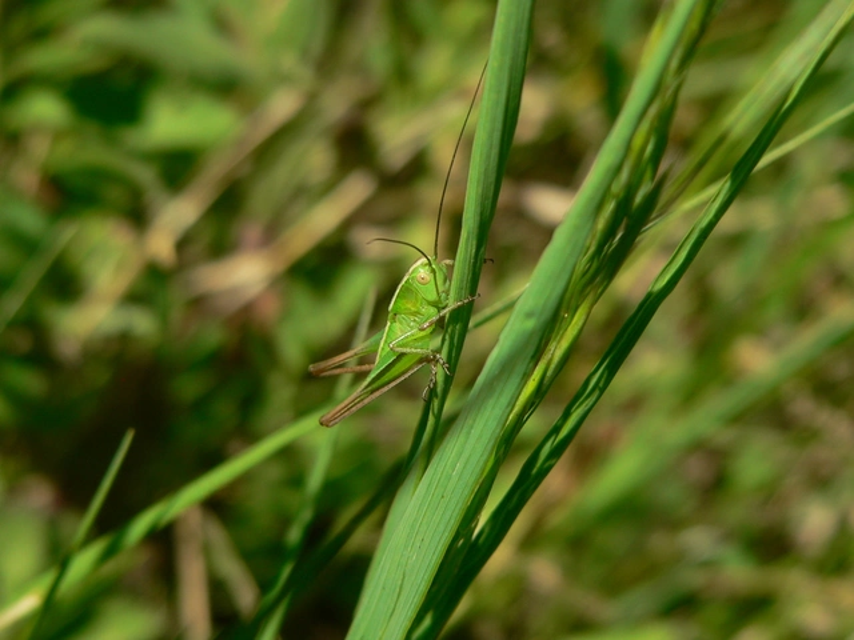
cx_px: 427
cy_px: 320
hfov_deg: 21.8
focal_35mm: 90
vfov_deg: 16.4
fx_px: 2220
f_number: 4
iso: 80
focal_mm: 15
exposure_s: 1/500
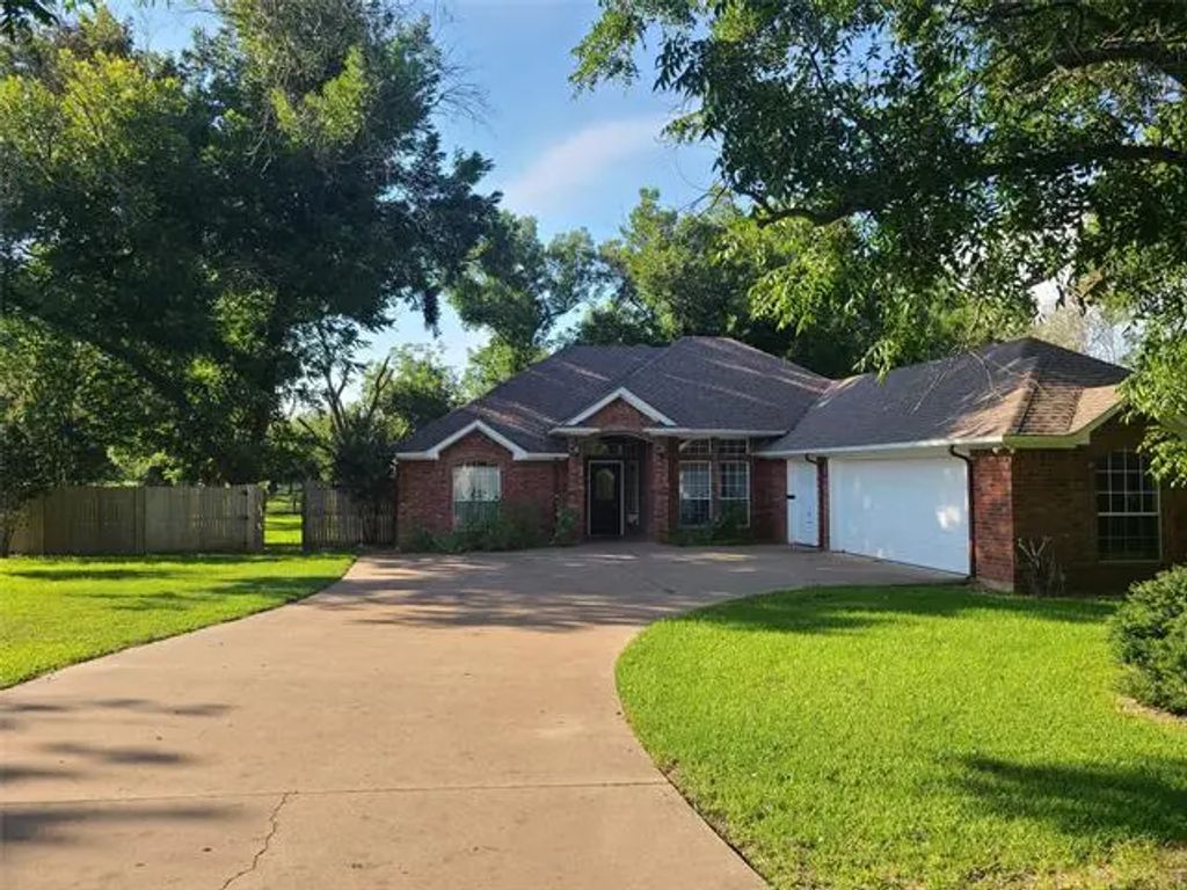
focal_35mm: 26
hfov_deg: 67.3
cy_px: 445
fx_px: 892
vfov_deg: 53.1
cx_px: 594
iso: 40
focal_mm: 5.4
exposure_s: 1/848
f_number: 1.8
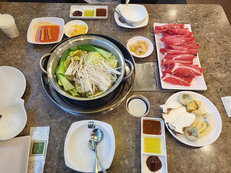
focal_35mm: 26
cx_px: 116
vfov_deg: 53.1
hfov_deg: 67.3
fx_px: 174
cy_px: 86
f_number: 1.8
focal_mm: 4.25
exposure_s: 1/120
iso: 250
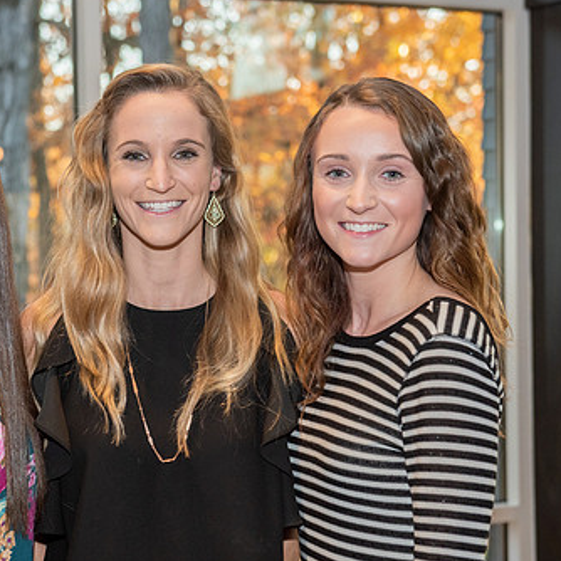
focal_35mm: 90
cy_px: 317
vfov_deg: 19.3
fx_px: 1650
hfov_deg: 19.2
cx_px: 176
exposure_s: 1/250
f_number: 4
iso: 640
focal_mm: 56
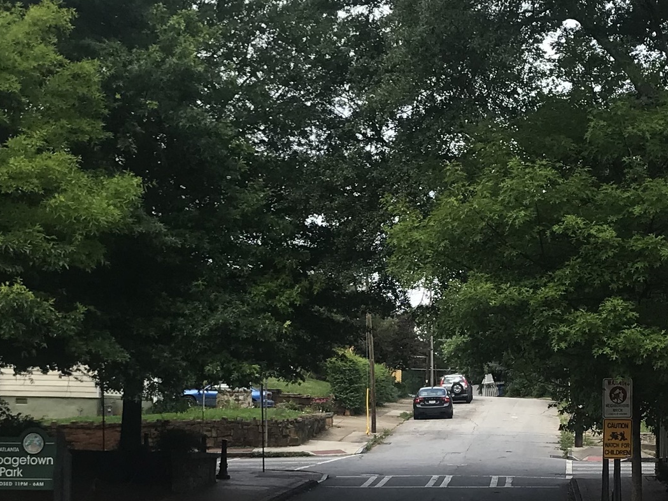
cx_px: 465
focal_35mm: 82
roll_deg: -0.1
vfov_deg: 17.7
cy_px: 475
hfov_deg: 23.7
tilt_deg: +0.5
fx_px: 1583
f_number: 1.8
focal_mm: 3.99
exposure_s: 1/939
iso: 20
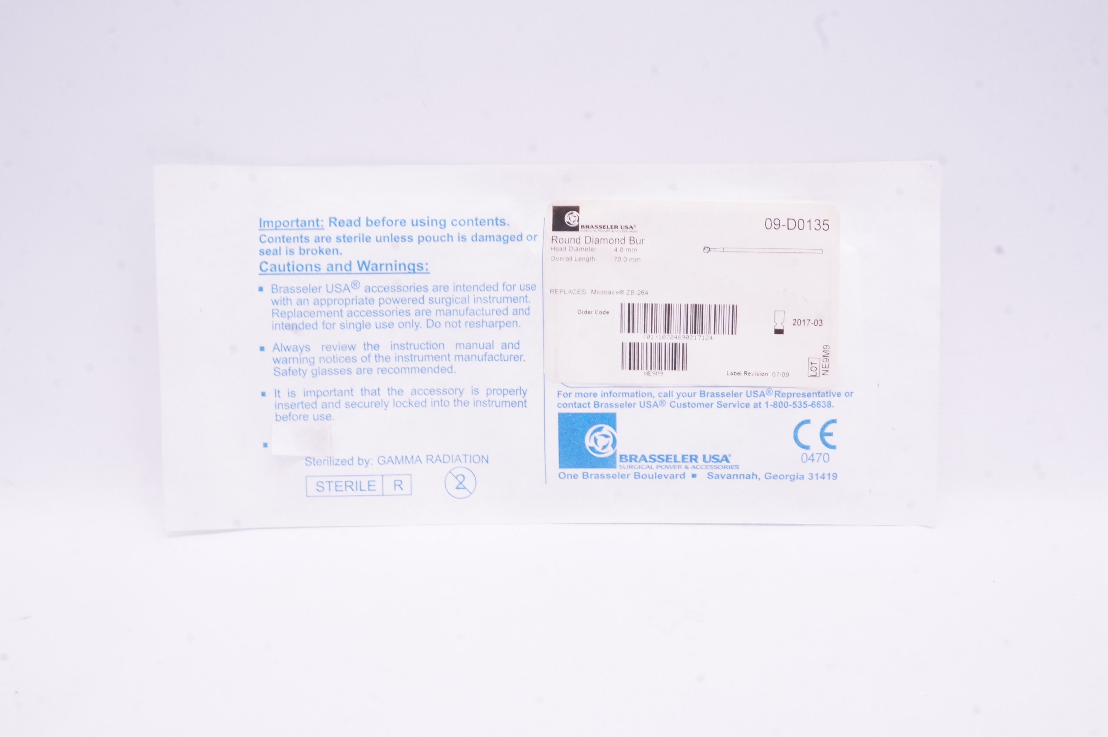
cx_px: 554
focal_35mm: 40
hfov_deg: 48.0
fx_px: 1245
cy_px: 368
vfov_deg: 32.9
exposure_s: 1/13
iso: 800
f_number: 18
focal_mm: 27
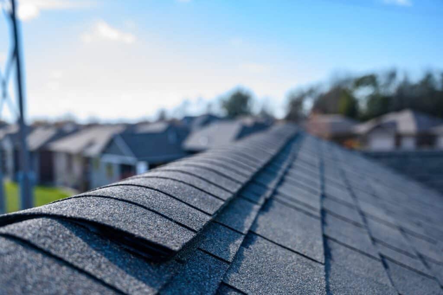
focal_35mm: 50
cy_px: 148
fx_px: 615
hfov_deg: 39.6
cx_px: 222
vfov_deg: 27.0
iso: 500
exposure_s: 1/2500
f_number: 4
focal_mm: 50
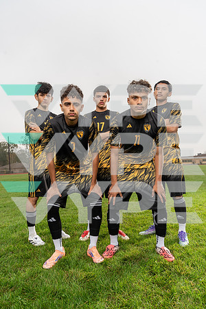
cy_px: 154
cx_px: 103
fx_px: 223
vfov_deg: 69.4
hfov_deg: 49.6
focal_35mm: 26
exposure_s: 1/200
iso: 250
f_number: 8
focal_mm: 26
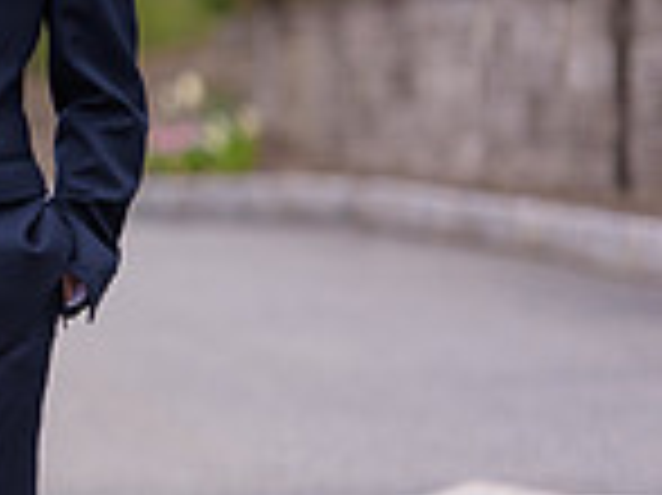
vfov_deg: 2.9
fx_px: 9784
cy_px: -34
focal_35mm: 512
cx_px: -639
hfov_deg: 3.8
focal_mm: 135
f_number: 3.2
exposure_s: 1/1000
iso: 400
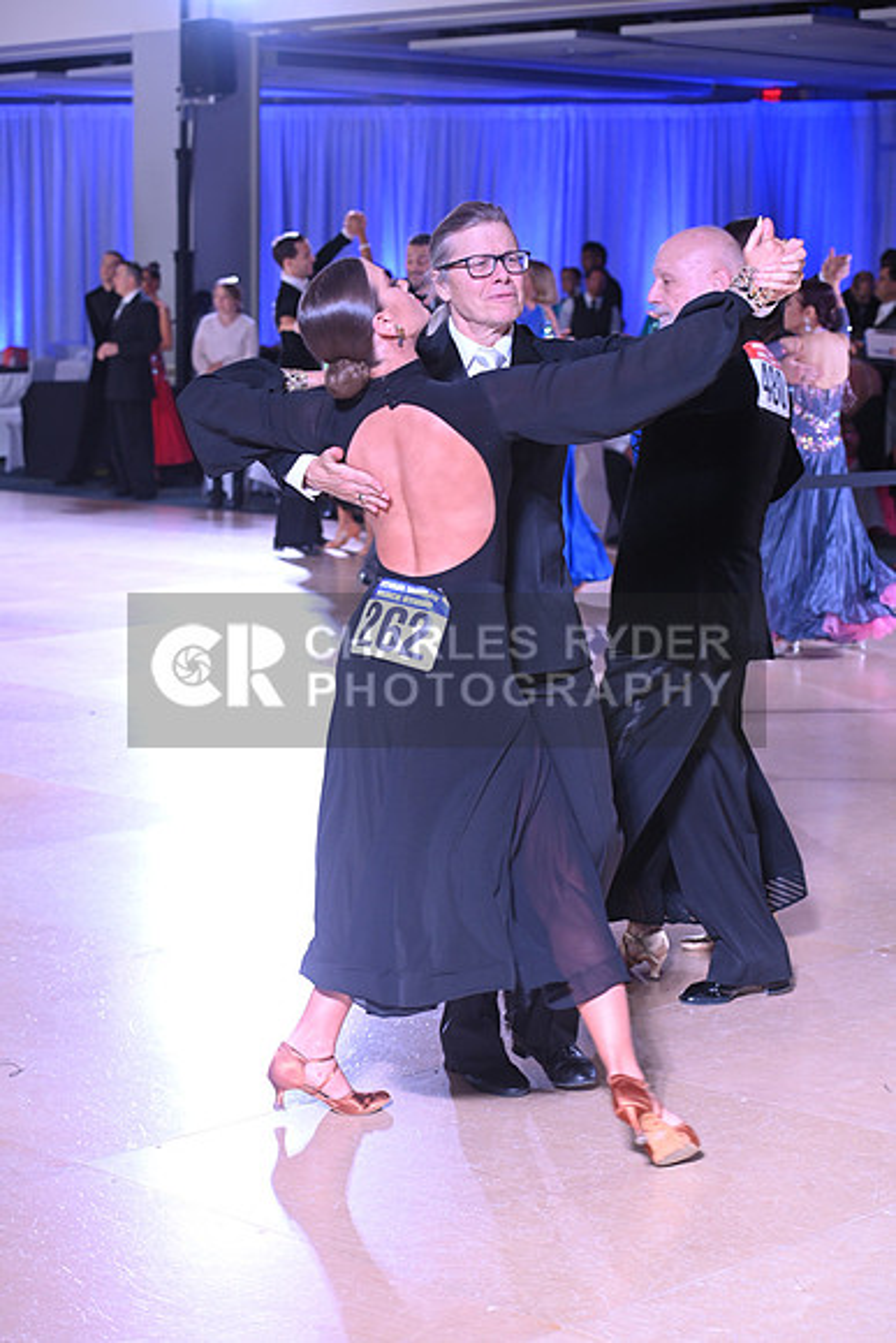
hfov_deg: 17.5
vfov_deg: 26.0
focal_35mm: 78
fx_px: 2910
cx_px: 448
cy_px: 672
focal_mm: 78
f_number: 5.6
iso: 1600
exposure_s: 1/200
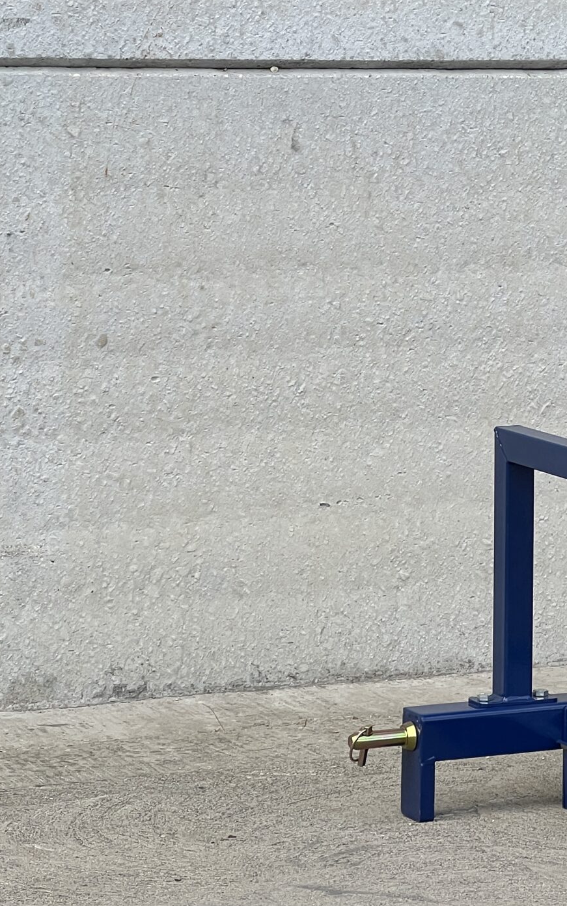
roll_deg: +0.9
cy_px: 287
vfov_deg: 13.9
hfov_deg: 8.6
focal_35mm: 150
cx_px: 684
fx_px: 3707
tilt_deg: -2.5
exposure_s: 1/284
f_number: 2.8
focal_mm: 9
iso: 32
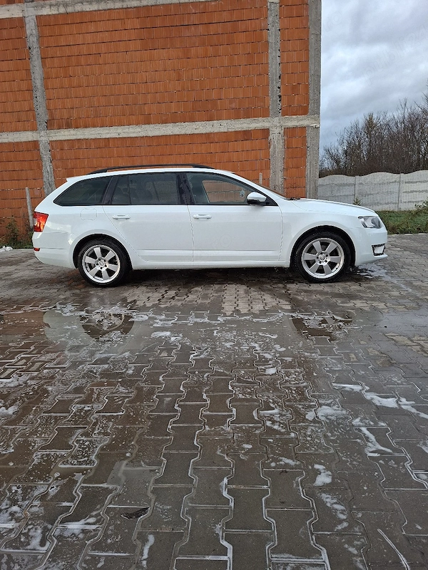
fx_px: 379
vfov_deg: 73.9
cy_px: 285
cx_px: 214
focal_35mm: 23
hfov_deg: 58.9
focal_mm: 5.54
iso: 64
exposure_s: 1/100
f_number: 1.8
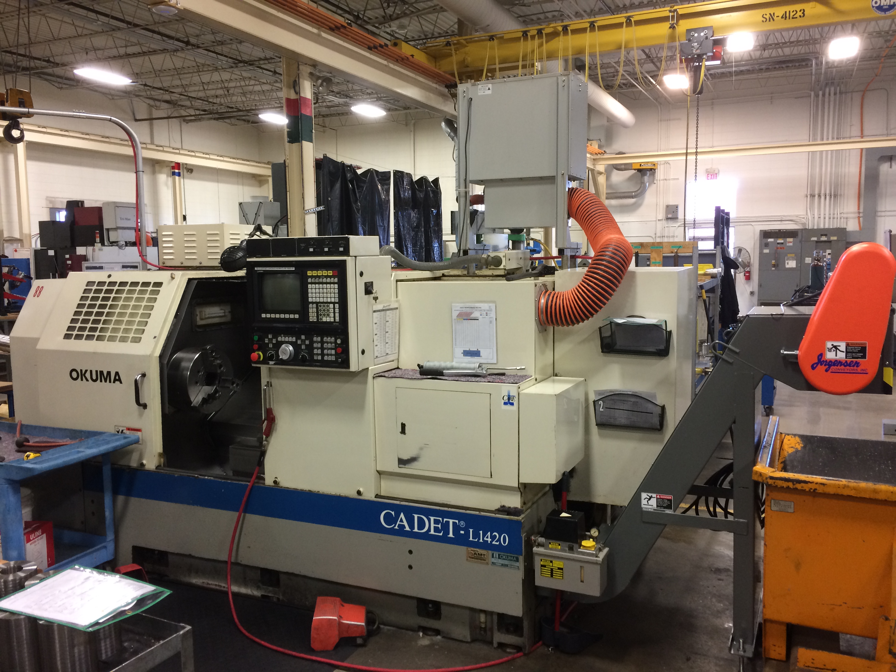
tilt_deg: -6.3
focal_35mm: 29
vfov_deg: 48.2
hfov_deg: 61.7
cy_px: 336
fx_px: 751
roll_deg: +0.9
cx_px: 448
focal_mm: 4.15
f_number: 2.2
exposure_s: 1/30
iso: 125
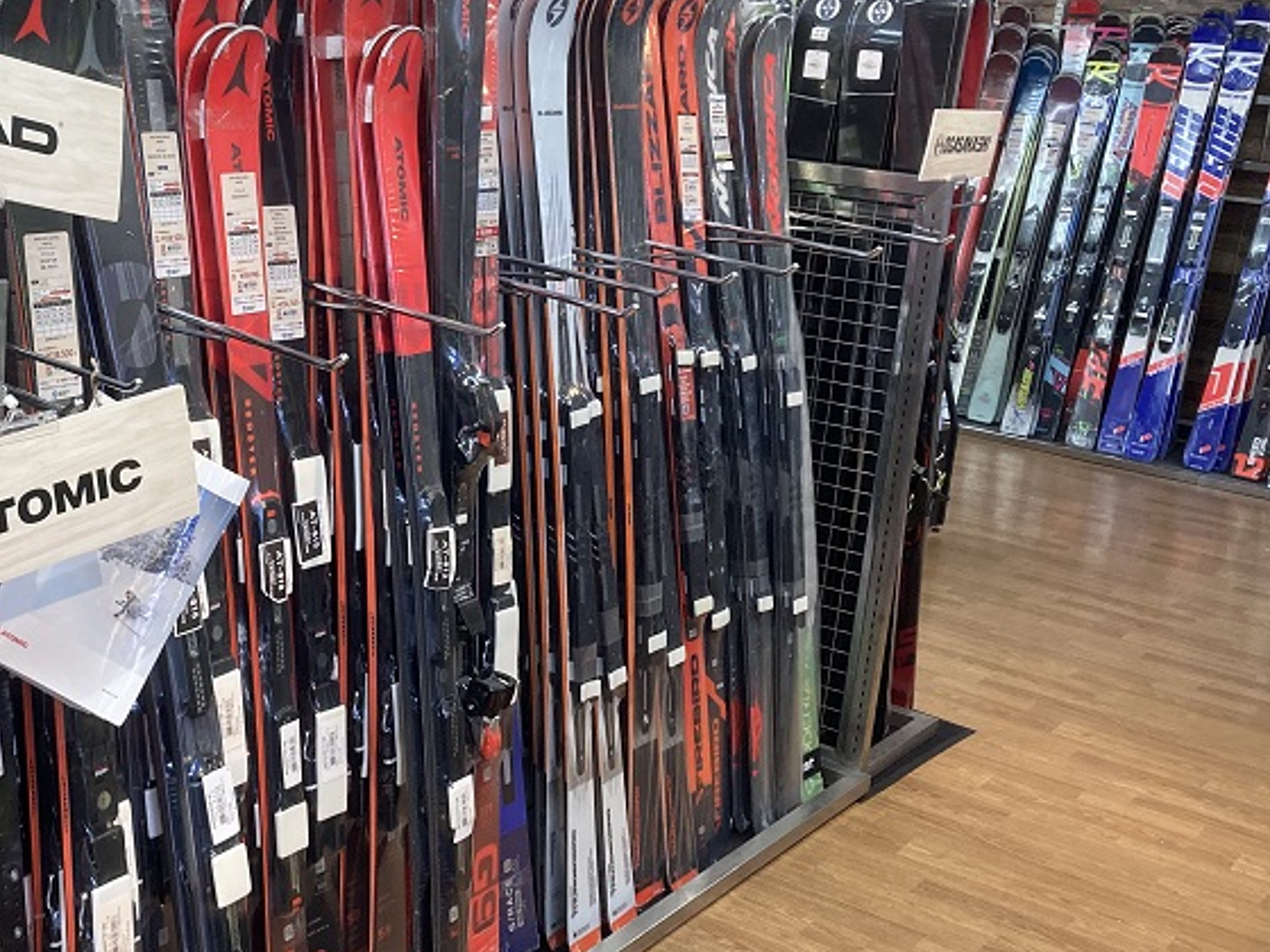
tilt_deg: -11.3
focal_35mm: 50
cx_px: 249
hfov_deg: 36.8
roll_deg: -4.6
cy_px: 374
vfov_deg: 29.0
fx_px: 1834
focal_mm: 3.99
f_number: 1.8
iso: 80
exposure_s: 1/100
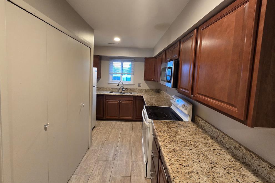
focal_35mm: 14
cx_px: 138
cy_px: 83
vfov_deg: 81.0
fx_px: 107
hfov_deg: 104.3
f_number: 2.2
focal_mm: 2.2
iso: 320
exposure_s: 1/60
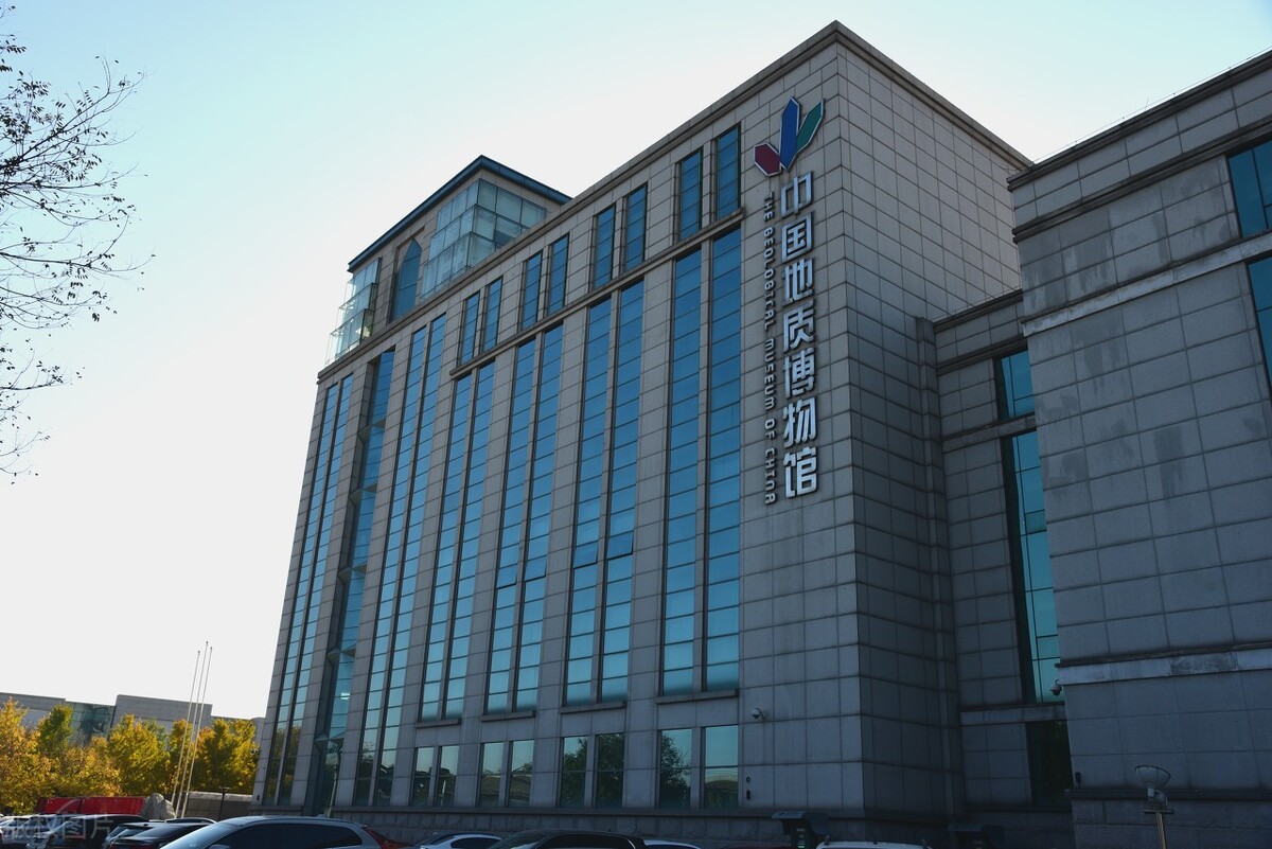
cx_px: 636
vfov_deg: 42.4
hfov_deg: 60.3
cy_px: 424
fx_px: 1096
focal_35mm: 31
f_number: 9
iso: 100
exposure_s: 1/125
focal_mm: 31
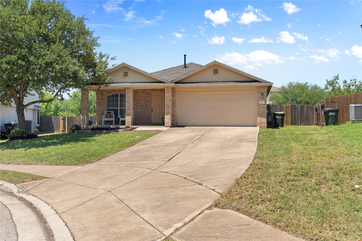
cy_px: 120
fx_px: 352
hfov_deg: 54.4
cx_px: 181
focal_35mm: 35
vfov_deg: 37.9
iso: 640
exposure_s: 1/2000
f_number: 7.1
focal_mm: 35
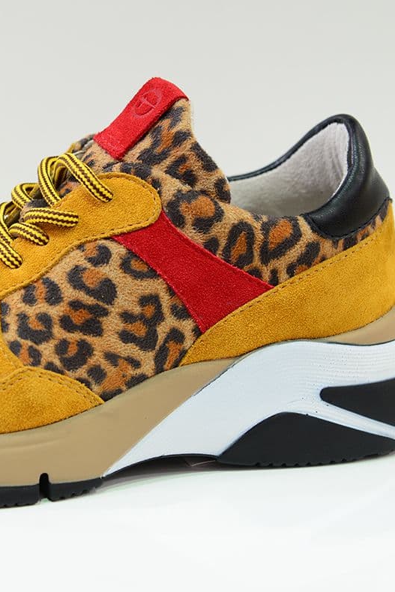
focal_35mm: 79
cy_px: 299
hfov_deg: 17.1
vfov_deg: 25.7
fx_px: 1300
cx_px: 77
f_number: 5.6
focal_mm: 52
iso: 200
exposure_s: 1/50
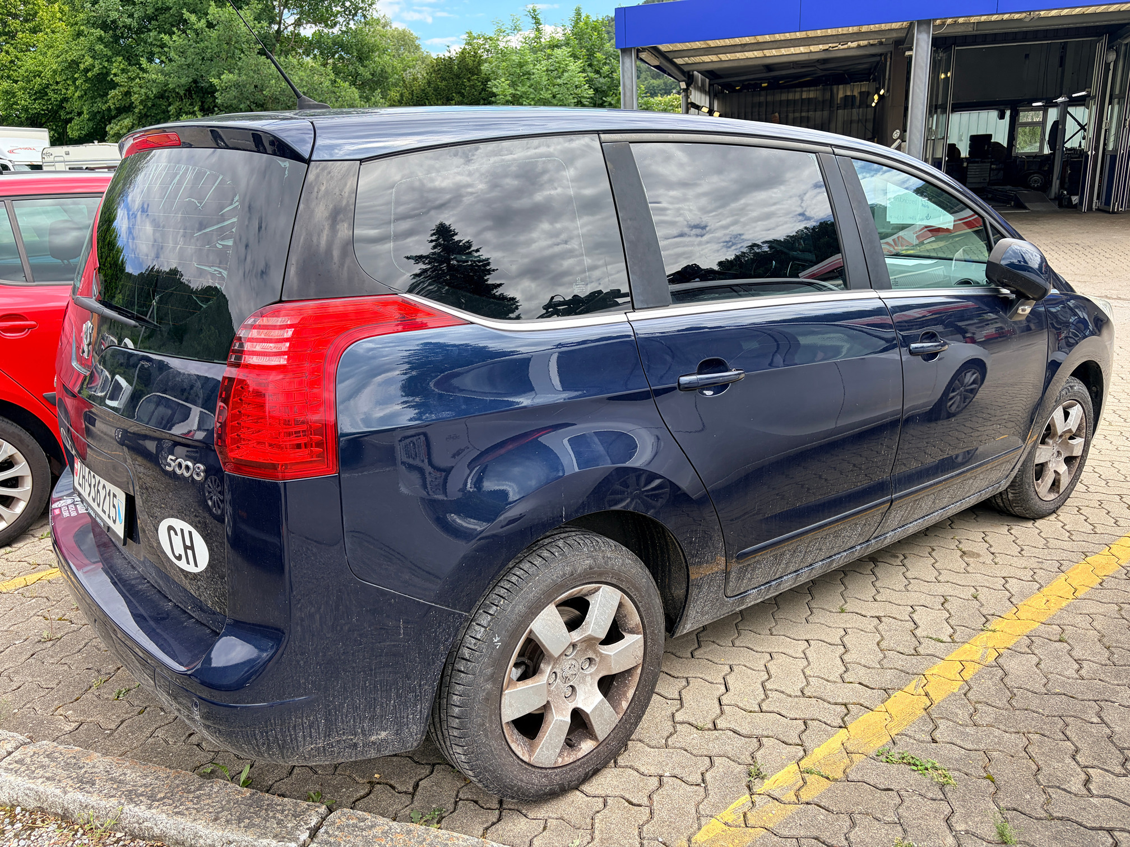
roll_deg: +3.2
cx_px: 565
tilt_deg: -14.5
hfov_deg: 67.3
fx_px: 849
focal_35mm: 26
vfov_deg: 53.1
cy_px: 424
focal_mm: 5.96
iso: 50
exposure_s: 1/973
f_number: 1.6
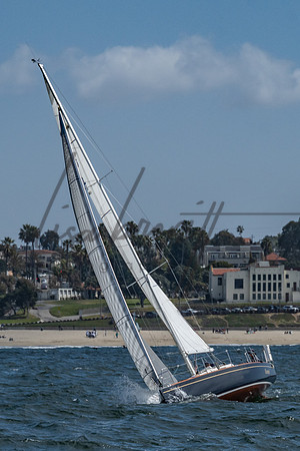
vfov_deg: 5.8
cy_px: 334
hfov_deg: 3.9
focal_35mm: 354
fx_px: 4421
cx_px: 194
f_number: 6.3
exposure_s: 1/3200
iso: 200
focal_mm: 150
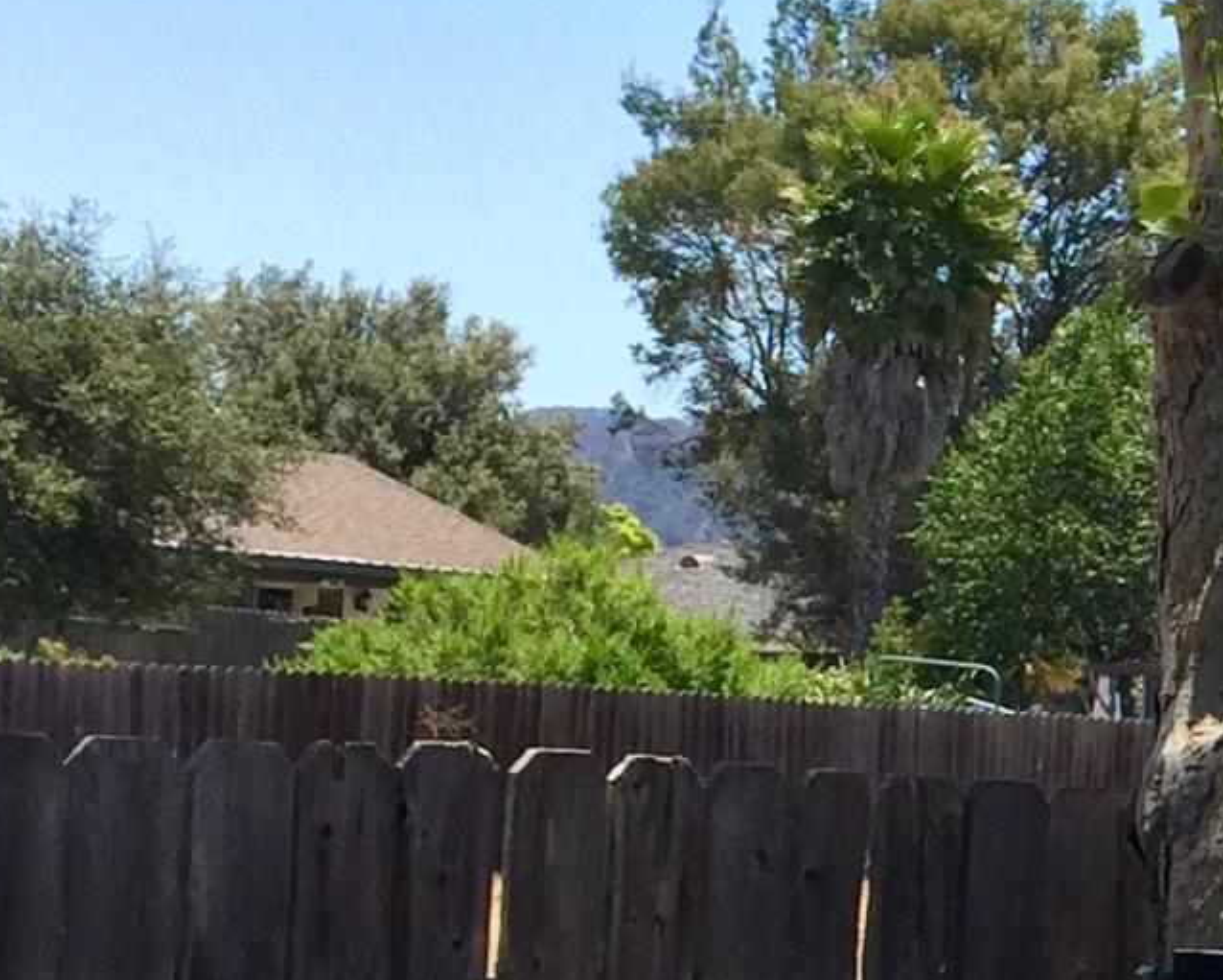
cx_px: 2331
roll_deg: -2.1
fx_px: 4816
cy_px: 844
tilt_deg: +0.2
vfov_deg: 11.6
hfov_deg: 12.9
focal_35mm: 133
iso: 32
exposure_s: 1/1236
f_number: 2.2
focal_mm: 4.15
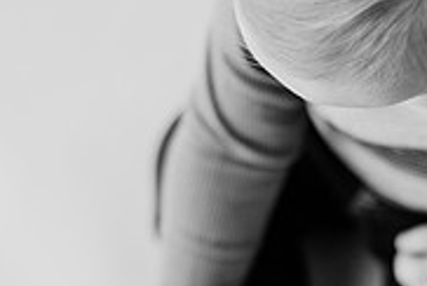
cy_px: 299
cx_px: 357
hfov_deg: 12.8
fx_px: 1889
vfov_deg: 8.6
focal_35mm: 159
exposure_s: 1/640
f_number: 2
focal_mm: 50
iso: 400
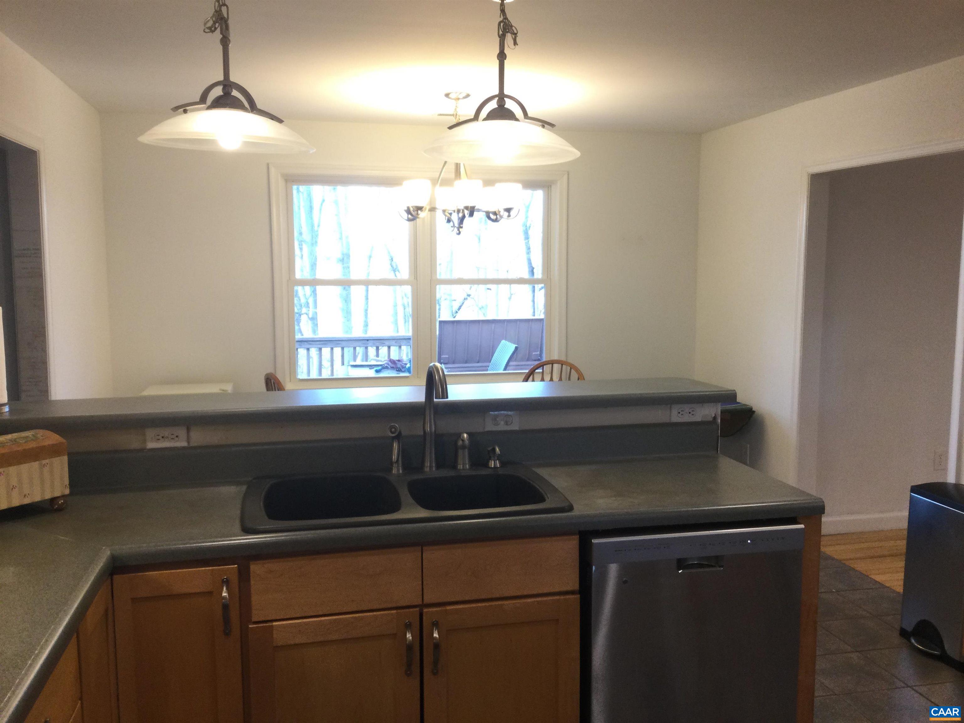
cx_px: 482
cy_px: 362
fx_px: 863
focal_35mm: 31
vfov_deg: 45.4
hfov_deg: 58.4
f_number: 2.4
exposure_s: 1/30
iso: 64
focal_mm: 3.3
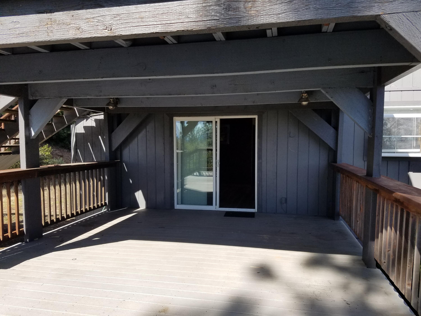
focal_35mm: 26
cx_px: 210
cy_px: 158
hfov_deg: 67.3
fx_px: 316
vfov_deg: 53.1
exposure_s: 1/1156
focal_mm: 4.2
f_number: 1.7
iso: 50
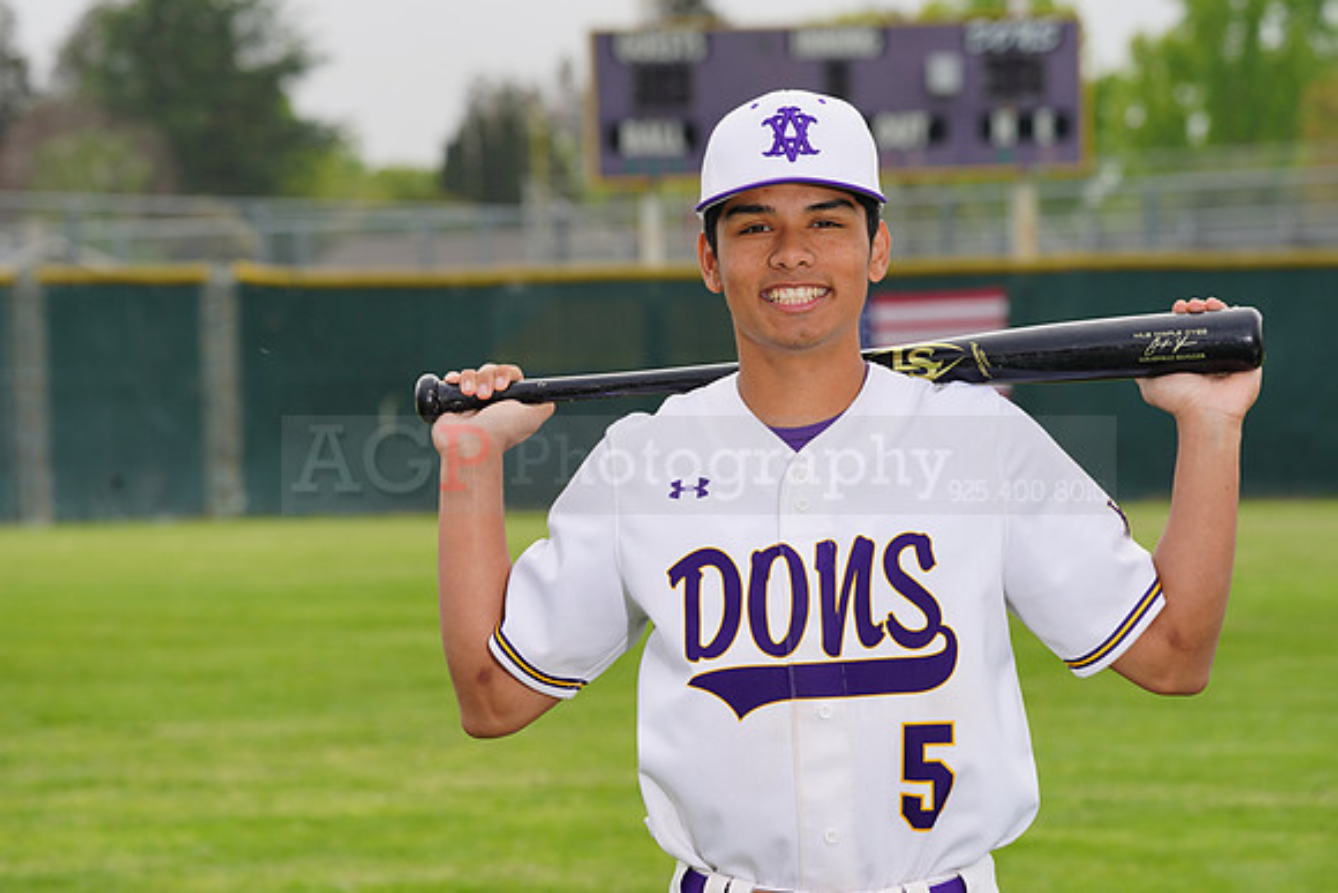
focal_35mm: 187
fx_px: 6951
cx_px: 669
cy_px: 446
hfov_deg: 11.0
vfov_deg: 7.3
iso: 160
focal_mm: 187
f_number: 9
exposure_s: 1/250
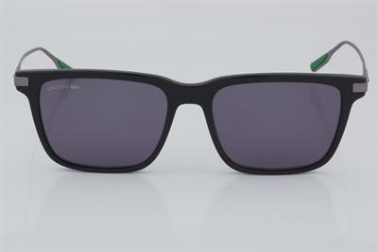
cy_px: 126
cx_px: 189
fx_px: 866
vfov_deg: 16.5
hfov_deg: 24.6
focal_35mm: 82
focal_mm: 55
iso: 100
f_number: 32
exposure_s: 1/4
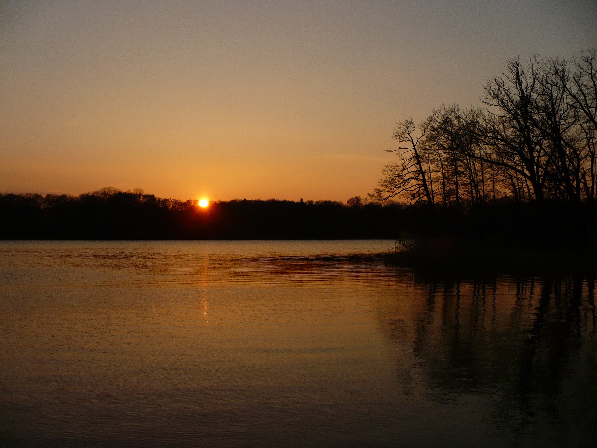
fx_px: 638
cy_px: 224
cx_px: 298
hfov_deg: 50.1
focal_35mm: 37
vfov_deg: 38.7
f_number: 8
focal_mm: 6.1
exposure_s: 1/250
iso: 100
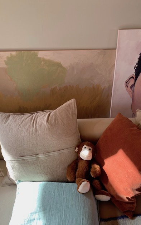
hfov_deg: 44.6
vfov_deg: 66.5
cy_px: 111
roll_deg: +0.6
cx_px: 69
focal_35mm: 28
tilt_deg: -30.4
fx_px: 172
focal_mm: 4.25
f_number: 1.8
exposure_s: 1/122
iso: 50
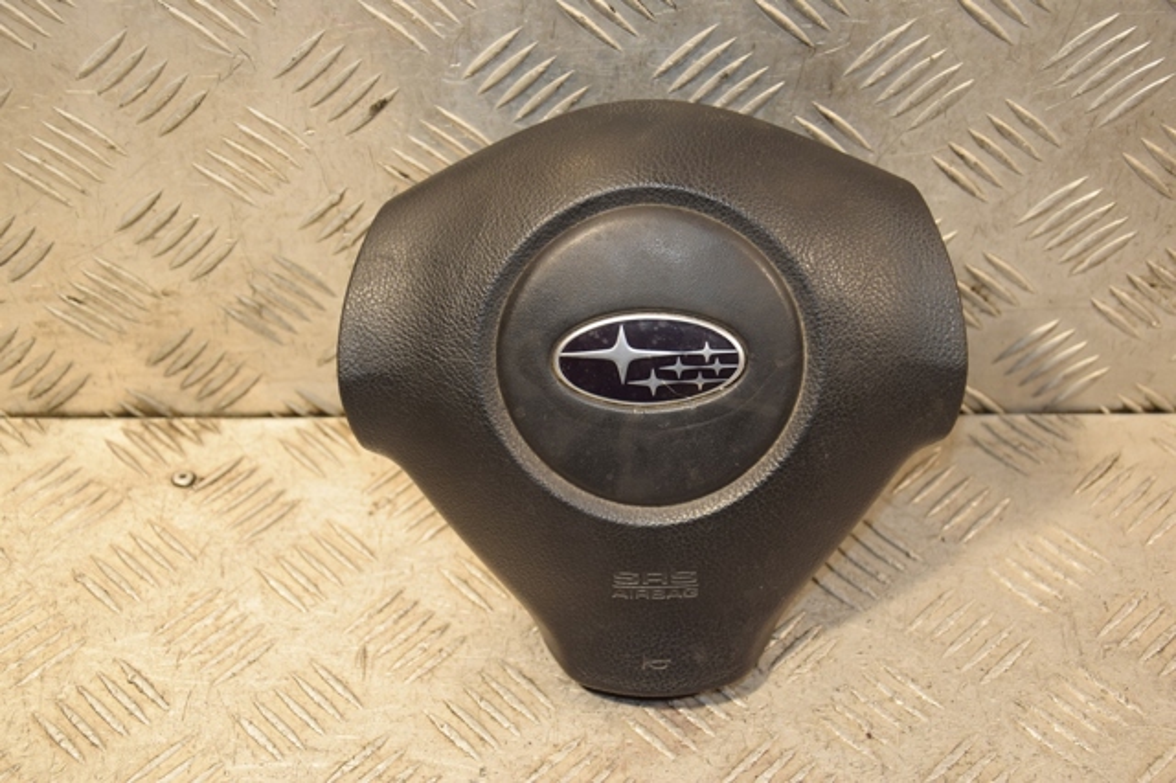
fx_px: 2204
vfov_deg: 20.1
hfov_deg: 29.9
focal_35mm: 68
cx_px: 588
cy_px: 392
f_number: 4.8
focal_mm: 45
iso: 800
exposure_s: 1/160
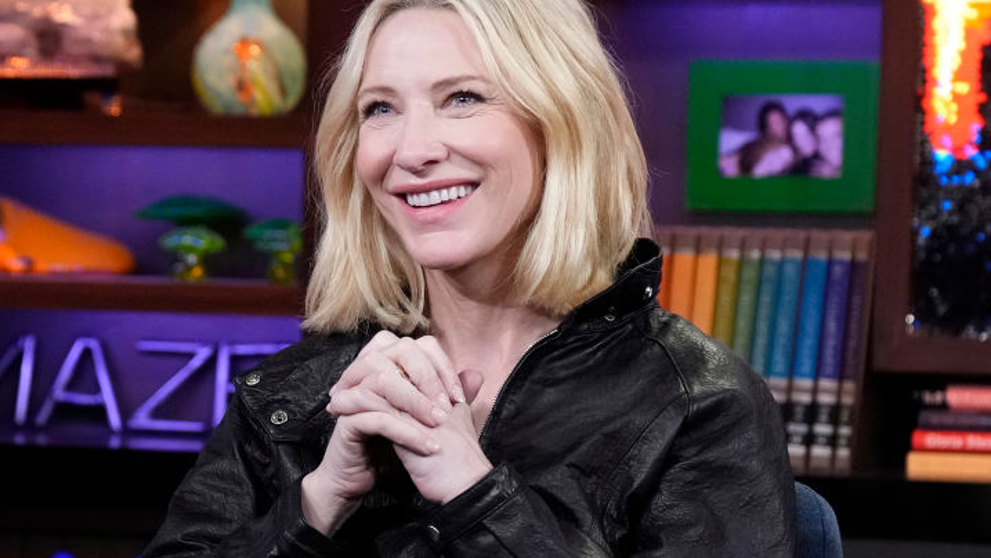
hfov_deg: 13.7
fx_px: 4127
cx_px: 341
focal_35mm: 157
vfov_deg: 7.7
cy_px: 403
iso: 3200
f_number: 2.8
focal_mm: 70
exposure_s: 1/160
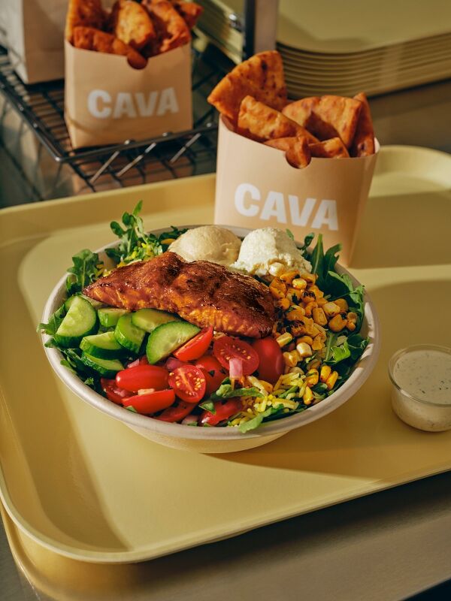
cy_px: 300
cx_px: 226
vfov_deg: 38.2
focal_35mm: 50
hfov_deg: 29.1
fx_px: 869
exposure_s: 1/160
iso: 250
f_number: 8
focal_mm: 63
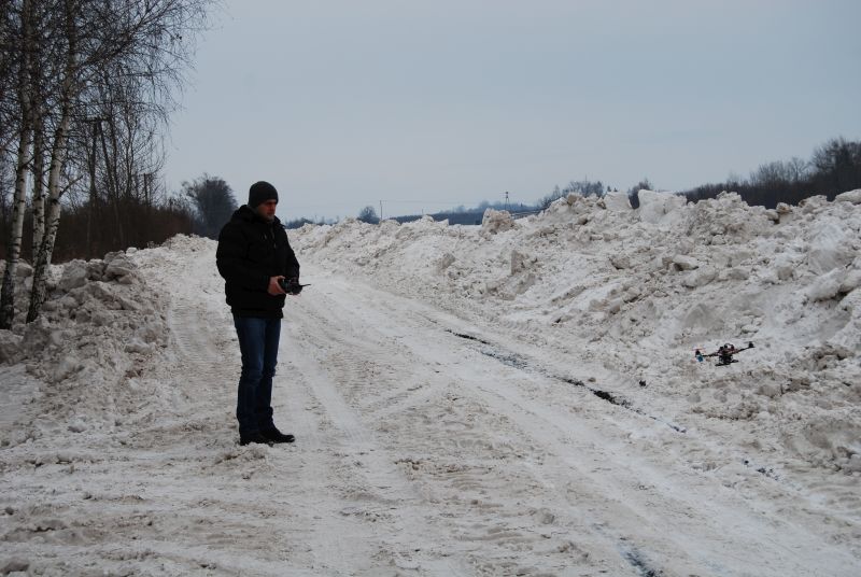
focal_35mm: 52
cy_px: 288
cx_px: 430
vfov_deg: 25.8
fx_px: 1257
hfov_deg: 37.8
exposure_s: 1/200
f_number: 7.1
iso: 100
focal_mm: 35
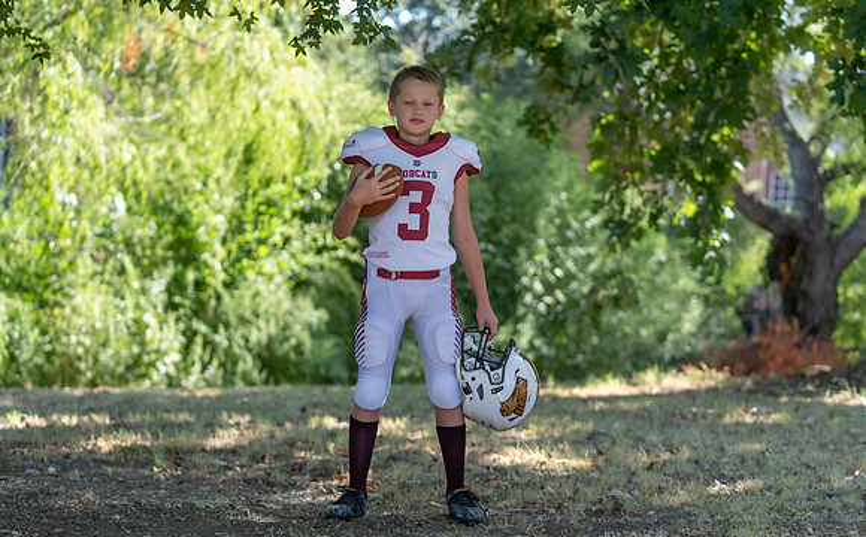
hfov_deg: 23.6
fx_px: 2069
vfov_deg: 14.8
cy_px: 261
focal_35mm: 88
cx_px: 426
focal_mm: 83
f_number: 2.8
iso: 125
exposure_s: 1/320
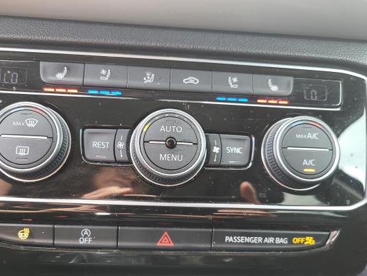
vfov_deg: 45.3
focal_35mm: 31
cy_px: 158
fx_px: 329
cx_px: 159
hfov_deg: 58.1
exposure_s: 1/120
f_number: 1.8
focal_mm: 5.4
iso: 200
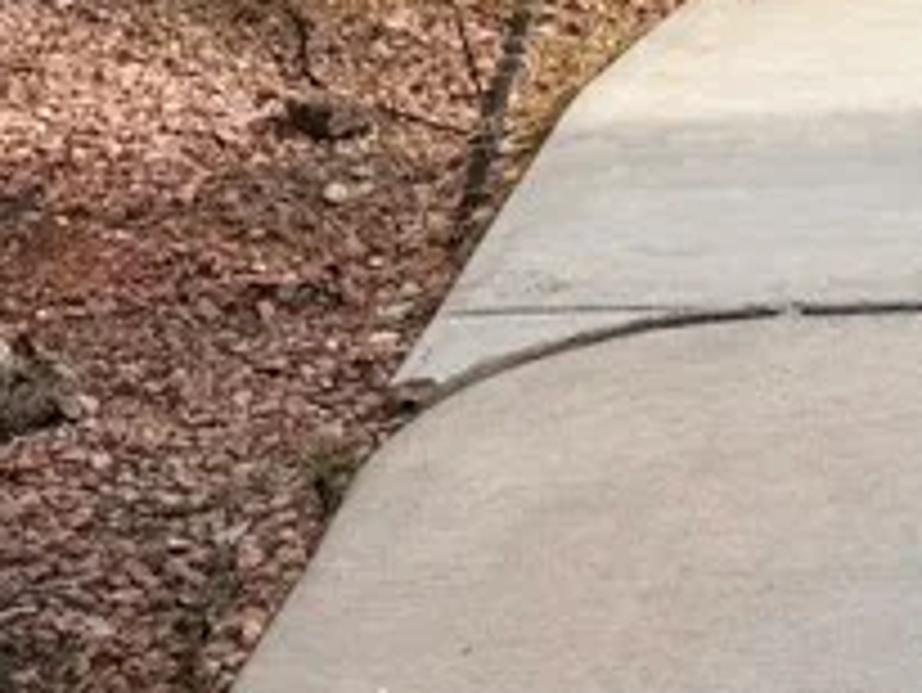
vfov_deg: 12.3
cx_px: 1691
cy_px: 112
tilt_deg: -20.9
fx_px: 3198
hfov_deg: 14.3
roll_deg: -1.1
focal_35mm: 120
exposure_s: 1/3425
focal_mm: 6.76
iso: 80
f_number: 1.78
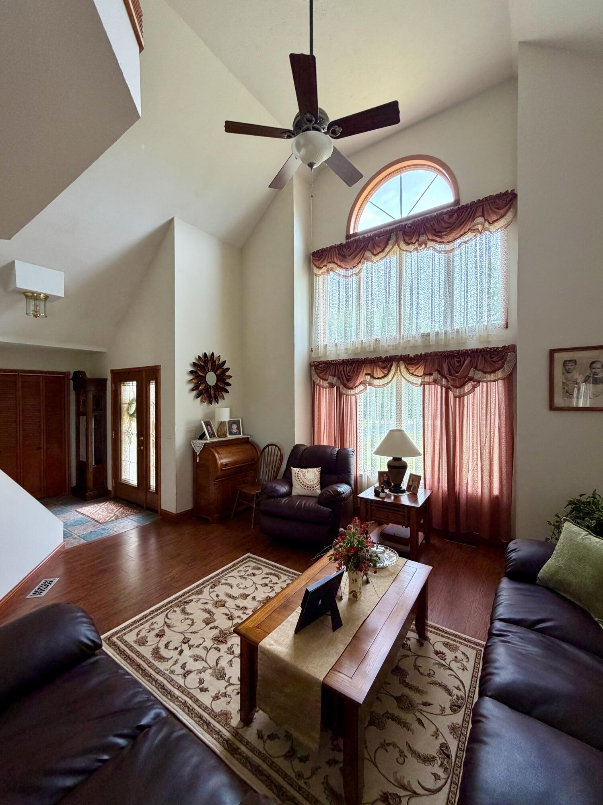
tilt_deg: -1.0
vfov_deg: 102.1
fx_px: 325
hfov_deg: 85.6
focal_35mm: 14
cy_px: 402
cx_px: 302
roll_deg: +1.8
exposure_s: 1/121
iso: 250
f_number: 2.2
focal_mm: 2.22
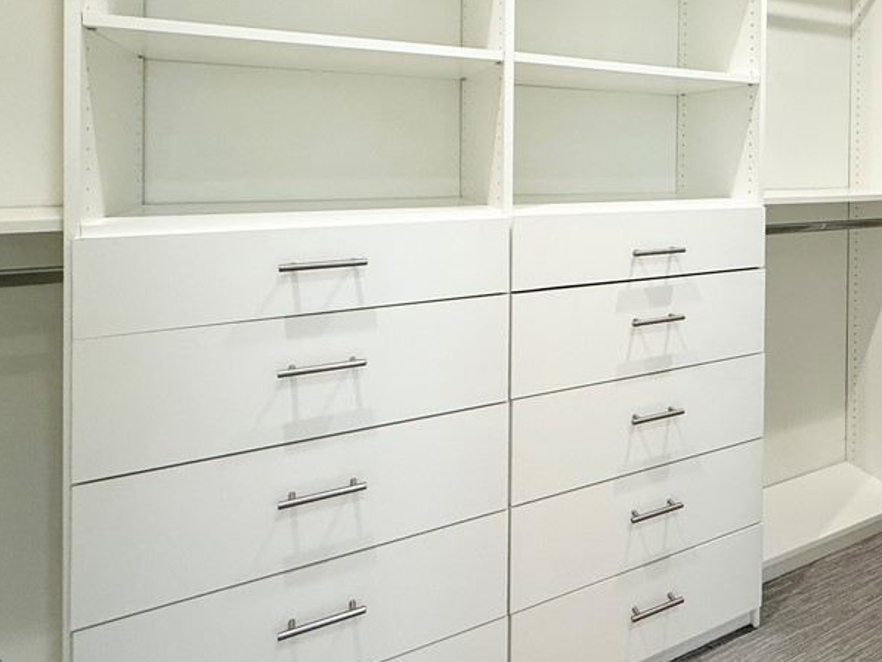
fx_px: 612
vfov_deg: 54.0
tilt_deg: -0.6
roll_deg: -1.0
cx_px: 653
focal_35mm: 24
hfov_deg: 67.4
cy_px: 158
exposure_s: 1/120
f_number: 2.2
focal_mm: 2.22
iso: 200
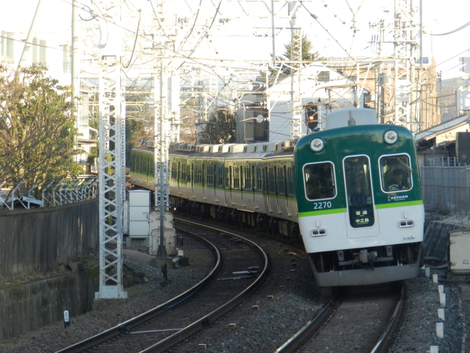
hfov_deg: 10.4
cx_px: 235
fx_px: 2593
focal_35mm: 191
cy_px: 176
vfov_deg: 7.8
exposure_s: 1/100
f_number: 5.5
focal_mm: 34
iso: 160
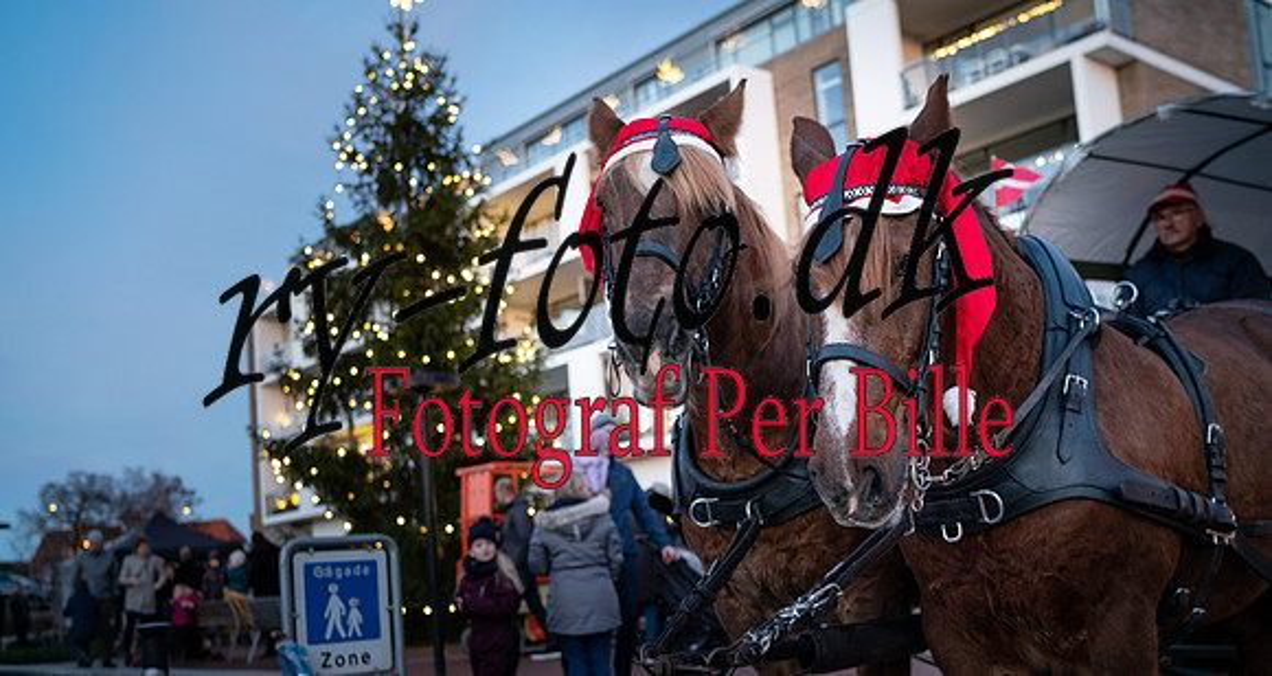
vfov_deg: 29.1
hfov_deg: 52.3
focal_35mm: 39
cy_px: 445
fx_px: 1294
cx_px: 665
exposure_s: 1/50
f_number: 2.5
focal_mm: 35
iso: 1600
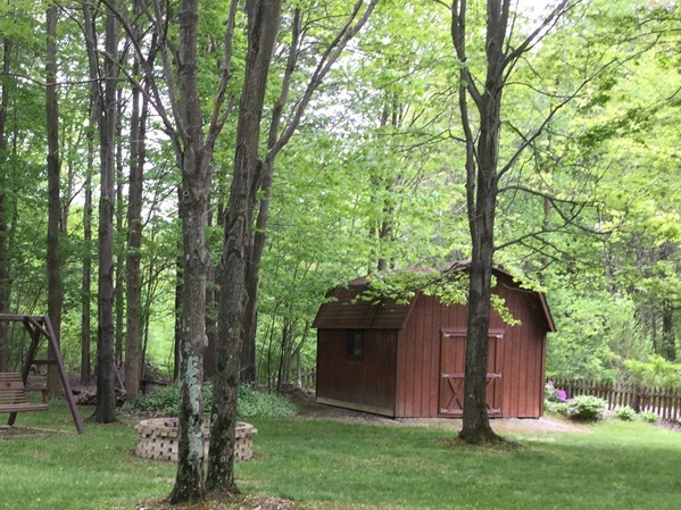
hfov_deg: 35.8
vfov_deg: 27.1
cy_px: 386
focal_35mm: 53
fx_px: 1042
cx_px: 225
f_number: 2.4
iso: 25
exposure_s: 1/60
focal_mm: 3.3
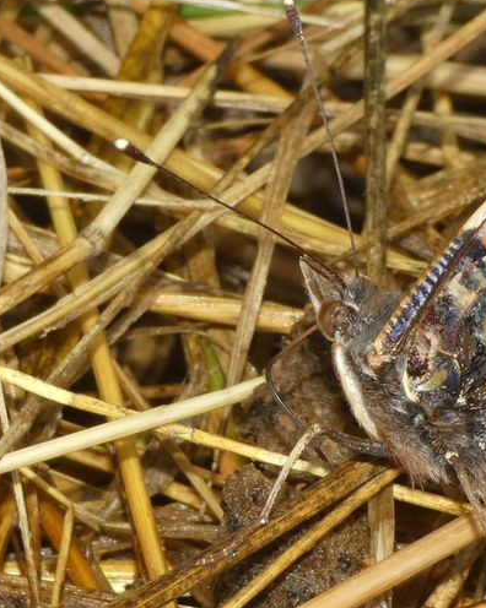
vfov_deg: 8.0
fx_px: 4356
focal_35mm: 242
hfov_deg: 6.4
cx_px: 511
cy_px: 295
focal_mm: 25.8
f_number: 5.3
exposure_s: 1/60
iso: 80
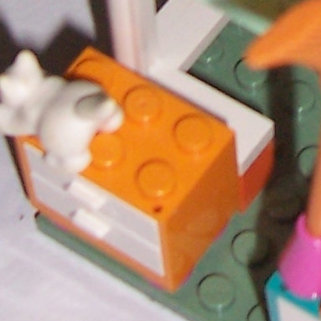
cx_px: 382
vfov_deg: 9.1
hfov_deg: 9.5
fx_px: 1899
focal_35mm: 181
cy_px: -310
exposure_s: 1/60
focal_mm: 5.6
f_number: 2.7
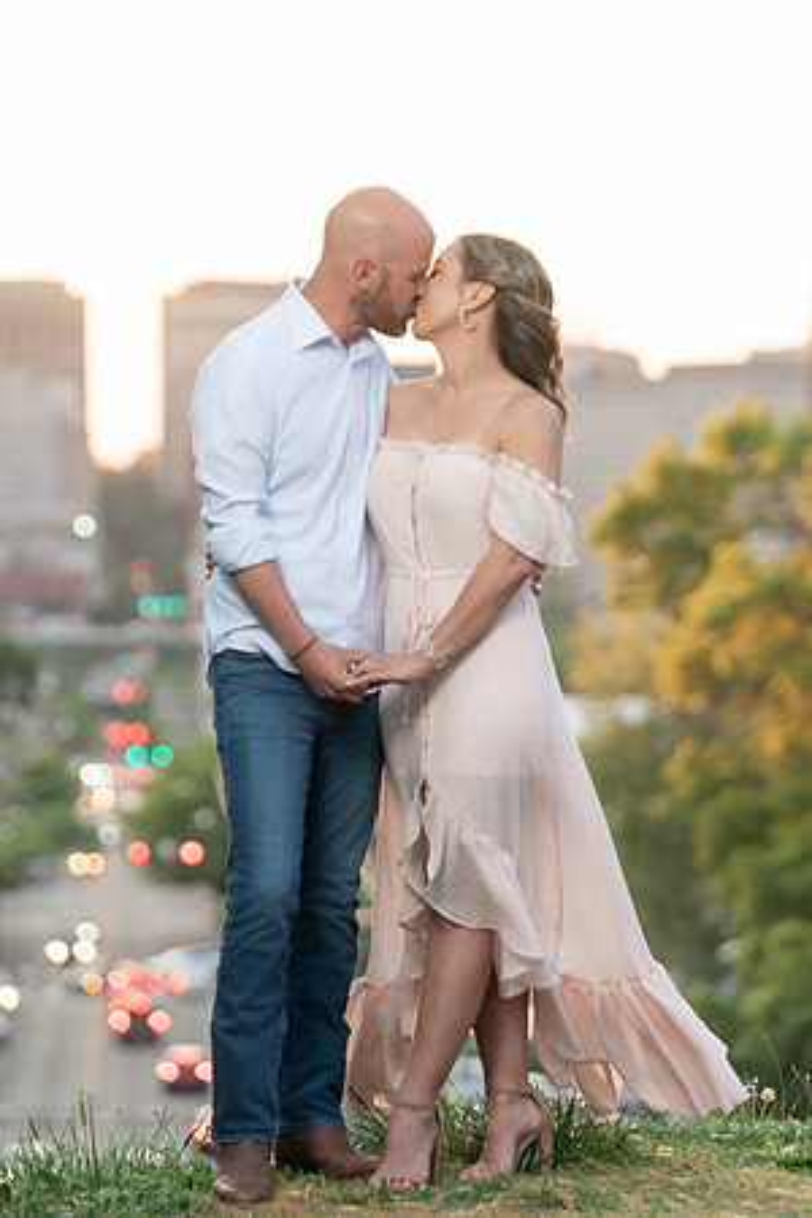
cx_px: 406
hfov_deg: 6.9
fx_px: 6766
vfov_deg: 10.3
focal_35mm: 200
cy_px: 609
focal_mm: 200
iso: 800
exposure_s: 1/200
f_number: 4.5
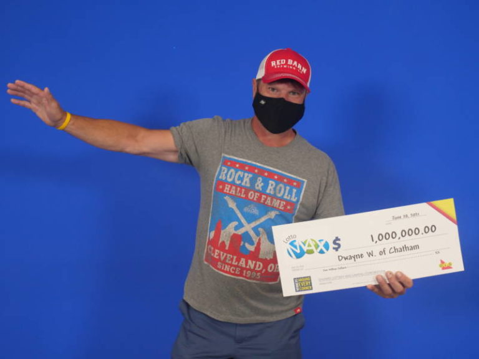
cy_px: 180
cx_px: 240
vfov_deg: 31.5
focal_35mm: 46
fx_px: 637
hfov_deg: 41.2
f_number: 4
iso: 1600
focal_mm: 23
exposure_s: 1/250
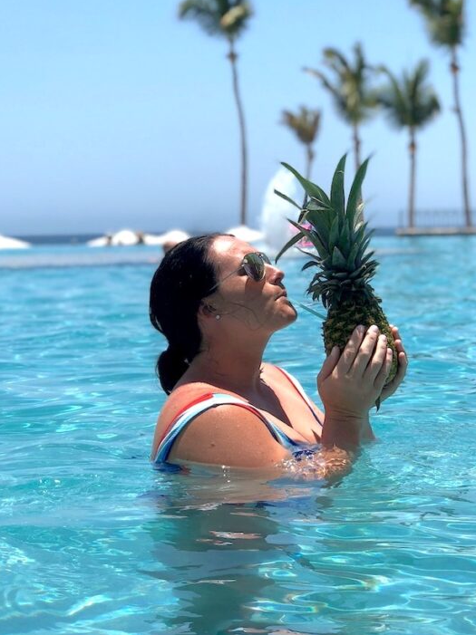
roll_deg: +0.4
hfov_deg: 19.4
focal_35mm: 76
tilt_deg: -0.7
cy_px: 300
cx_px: 245
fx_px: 1395
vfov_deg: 25.7
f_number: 2.4
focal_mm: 6
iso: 16
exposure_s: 1/1350
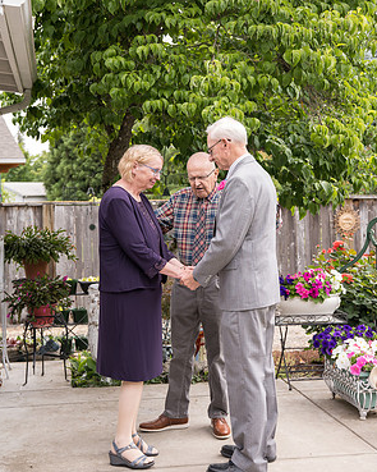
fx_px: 767
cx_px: 188
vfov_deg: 34.1
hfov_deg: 27.6
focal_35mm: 55
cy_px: 219
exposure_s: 1/500
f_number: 4.5
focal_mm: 48
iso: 400
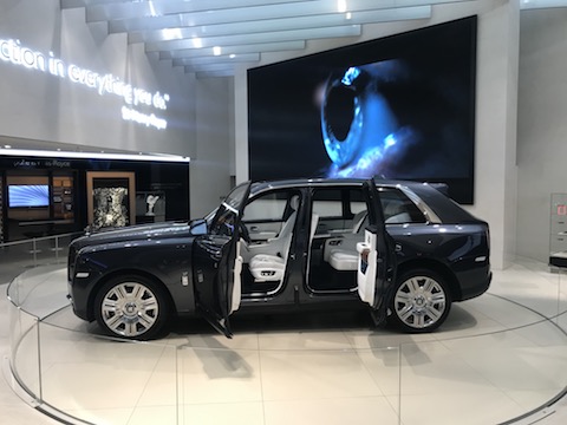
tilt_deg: -4.0
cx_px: 284
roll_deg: +0.4
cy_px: 212
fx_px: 459
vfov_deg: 49.7
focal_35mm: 28
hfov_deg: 63.4
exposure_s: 1/33
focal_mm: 3.99
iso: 32
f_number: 1.8
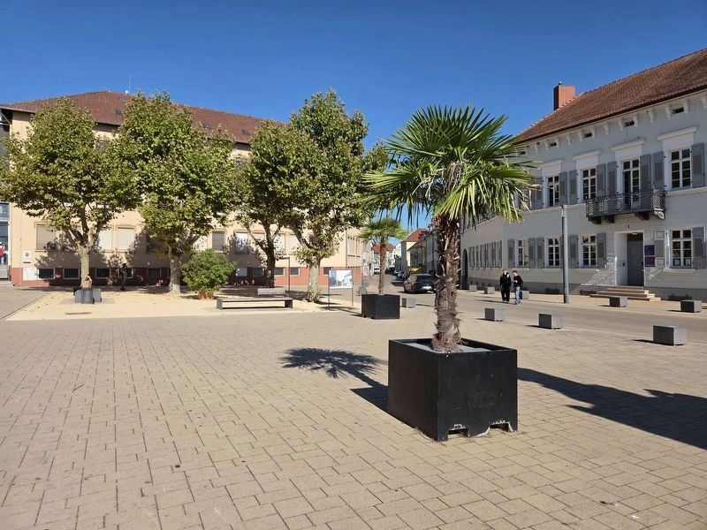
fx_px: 470
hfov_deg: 73.9
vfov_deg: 58.9
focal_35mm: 23
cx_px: 354
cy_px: 265
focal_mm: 5.4
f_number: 1.8
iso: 80
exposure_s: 1/5543
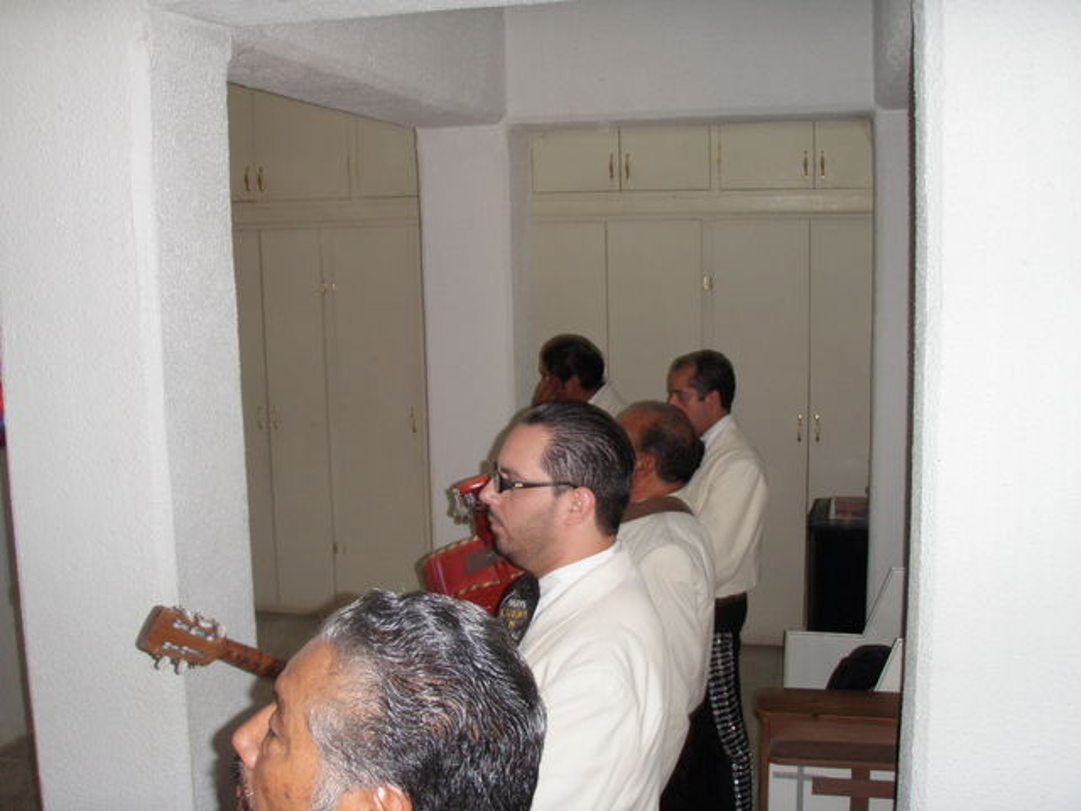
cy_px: 406
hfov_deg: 49.0
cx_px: 540
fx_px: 1187
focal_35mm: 38
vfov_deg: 37.7
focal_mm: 6.7
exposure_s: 1/30
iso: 160
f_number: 3.5
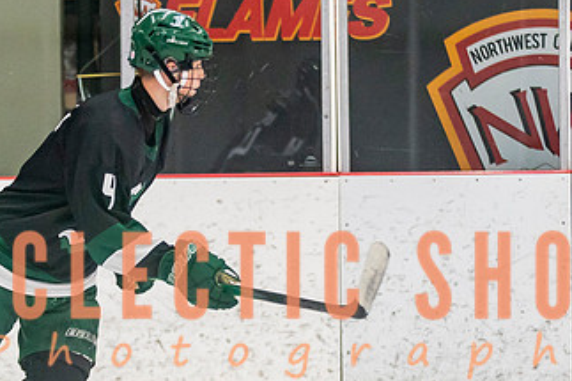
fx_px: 6828
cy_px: 276
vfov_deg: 3.2
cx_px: 85
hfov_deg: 4.8
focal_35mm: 430
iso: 1600
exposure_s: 1/640
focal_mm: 123
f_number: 2.8
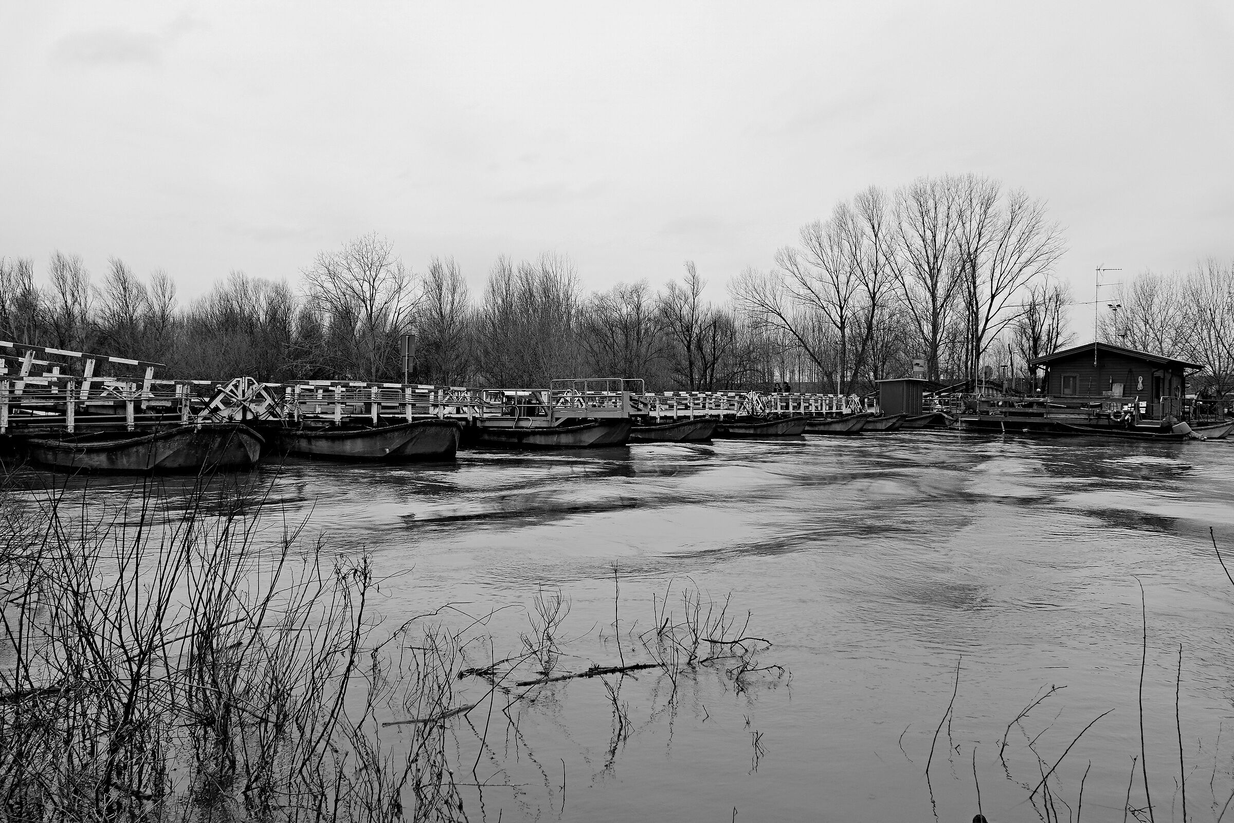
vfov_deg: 47.9
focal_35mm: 27
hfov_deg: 67.4
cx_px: 617
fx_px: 925
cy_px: 412
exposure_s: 1/240
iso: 320
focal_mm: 18
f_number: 5.6
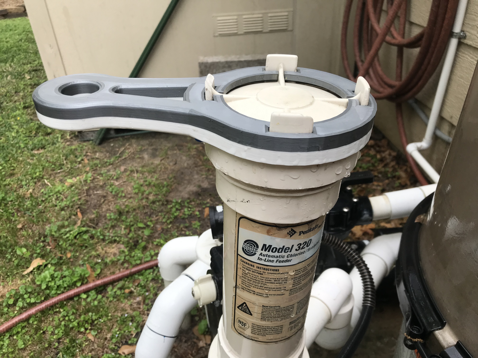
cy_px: 179
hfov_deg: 63.4
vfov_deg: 49.7
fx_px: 387
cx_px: 239
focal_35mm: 28
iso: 20
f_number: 1.8
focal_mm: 3.99
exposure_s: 1/406
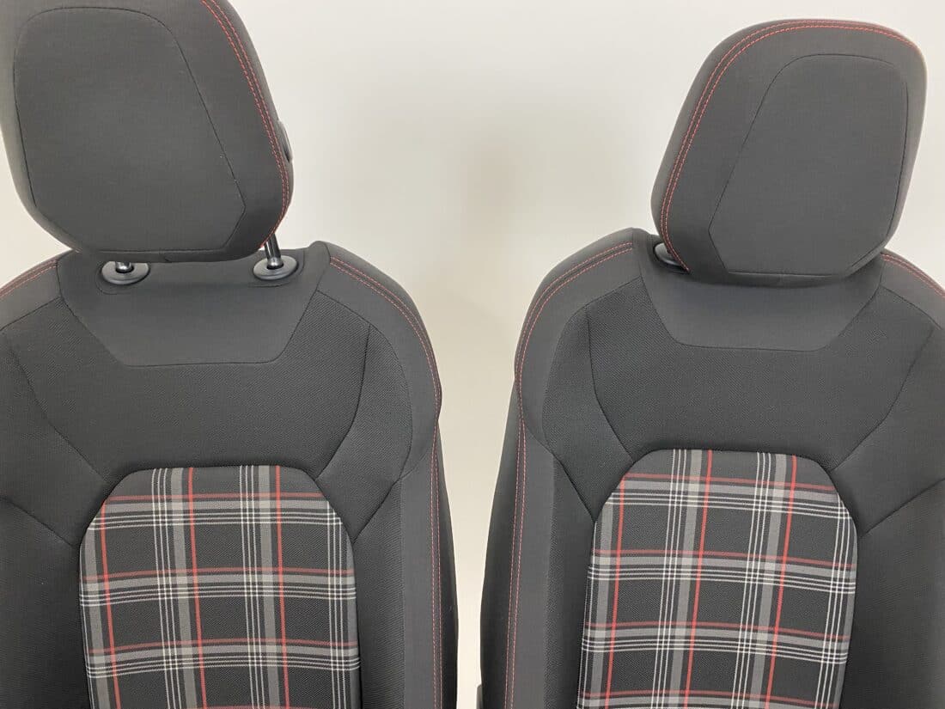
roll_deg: -0.4
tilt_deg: -17.5
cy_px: 354
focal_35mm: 26
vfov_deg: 53.1
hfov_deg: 67.3
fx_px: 710
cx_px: 472
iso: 100
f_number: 1.8
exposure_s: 1/50
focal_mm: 4.25
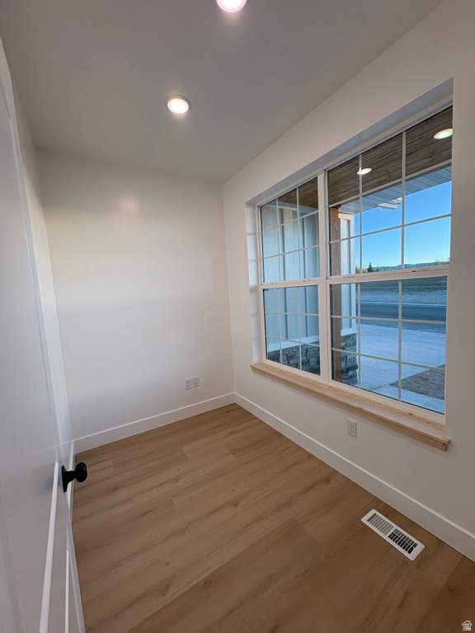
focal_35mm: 14
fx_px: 256
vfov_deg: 102.1
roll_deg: +3.1
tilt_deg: -4.7
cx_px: 238
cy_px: 316
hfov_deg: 85.7
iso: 64
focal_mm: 2.22
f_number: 2.2
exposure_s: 1/120
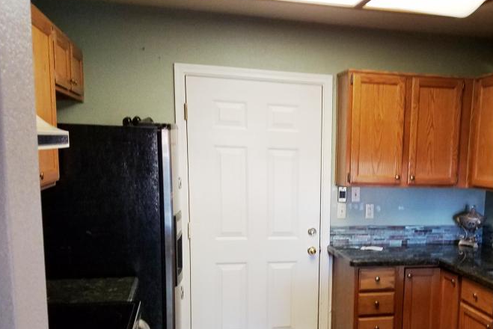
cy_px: 228
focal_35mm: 42
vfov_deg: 31.6
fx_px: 575
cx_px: 379
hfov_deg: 44.6
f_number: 1.7
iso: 200
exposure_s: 1/24
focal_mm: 4.2
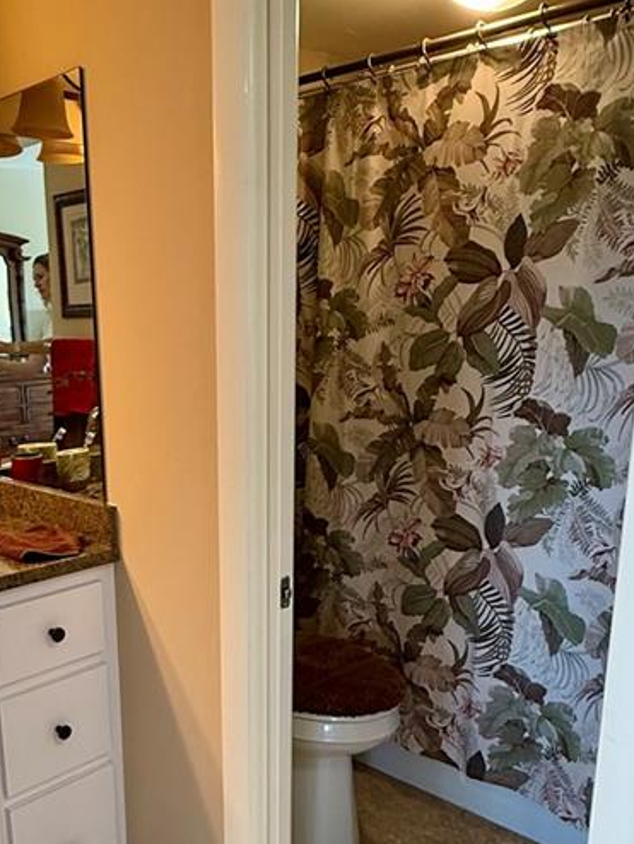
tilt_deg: -13.8
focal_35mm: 34
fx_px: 830
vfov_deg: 53.3
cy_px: 530
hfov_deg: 41.3
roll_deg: +0.2
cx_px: 210
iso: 250
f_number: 2.2
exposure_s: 1/60
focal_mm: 2.22
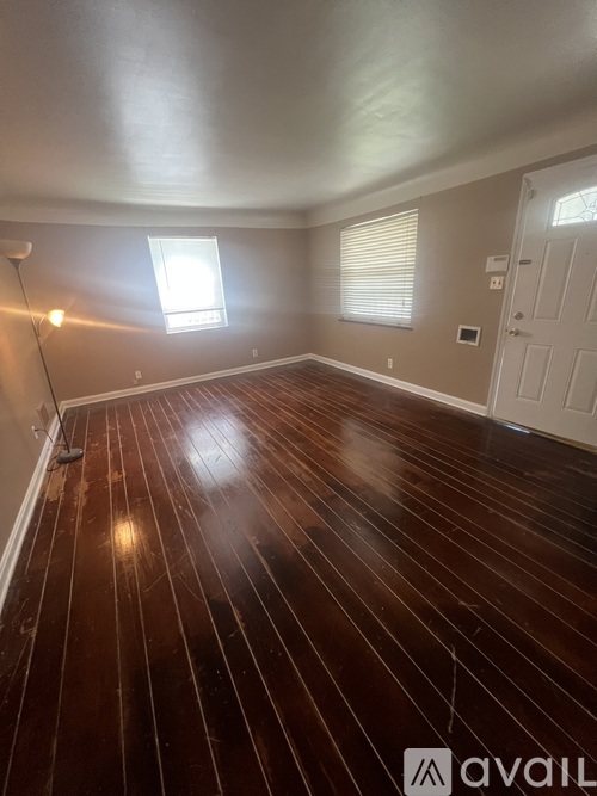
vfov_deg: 106.2
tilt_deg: -19.4
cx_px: 298
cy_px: 398
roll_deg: +2.9
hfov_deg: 89.9
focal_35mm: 13
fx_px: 299
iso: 320
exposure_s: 1/60
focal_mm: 1.57
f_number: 1.8
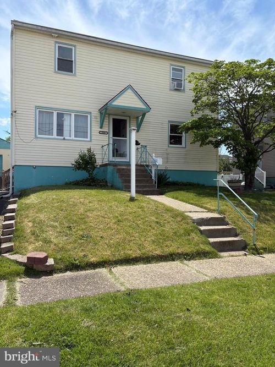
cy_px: 184
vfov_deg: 67.3
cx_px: 138
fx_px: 275
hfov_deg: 53.0
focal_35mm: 26
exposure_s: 1/3448
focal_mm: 5.96
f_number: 1.6
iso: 50
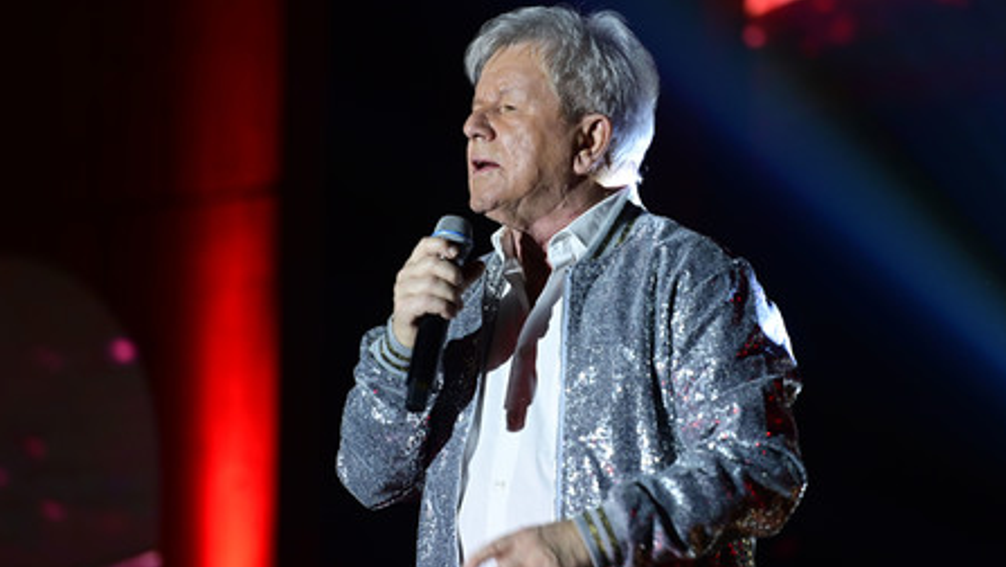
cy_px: 266
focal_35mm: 211
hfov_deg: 10.2
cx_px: 503
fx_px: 5631
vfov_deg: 5.8
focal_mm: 200
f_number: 2.8
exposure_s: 1/200
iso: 1100
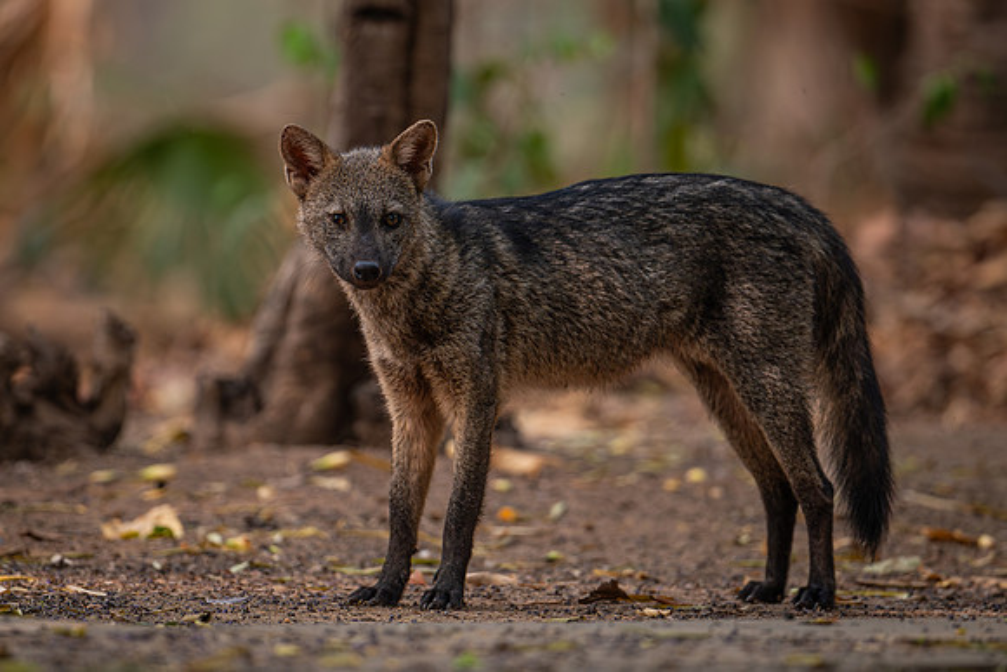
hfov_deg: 3.1
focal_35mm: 658
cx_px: 406
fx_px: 18412
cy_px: 326
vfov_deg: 2.1
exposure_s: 1/1000
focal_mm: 400
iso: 640
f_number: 4.5
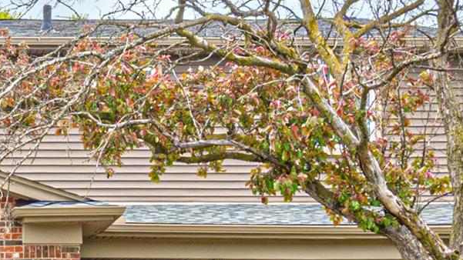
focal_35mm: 107
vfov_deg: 11.2
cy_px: 291
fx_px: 1314
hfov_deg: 19.0
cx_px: -76
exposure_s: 1/100
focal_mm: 20
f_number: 18
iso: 800
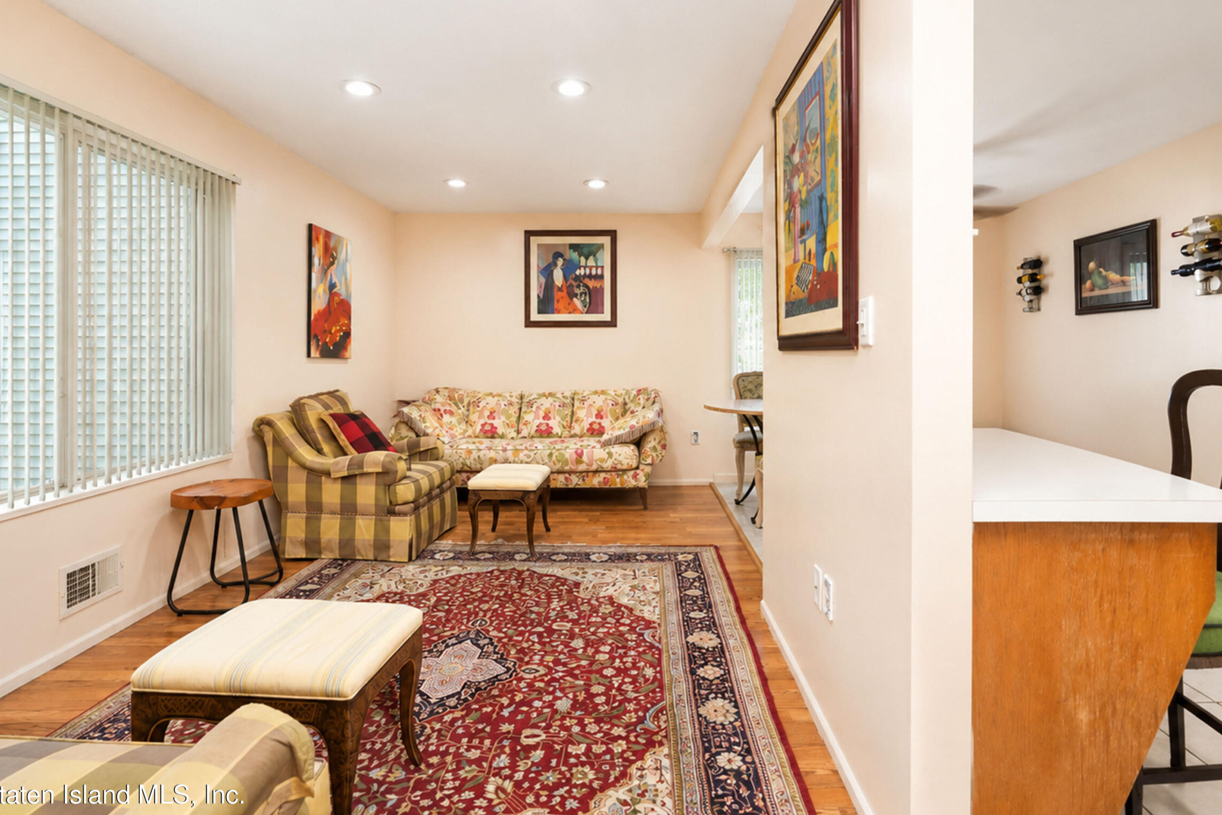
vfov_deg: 67.3
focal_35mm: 18
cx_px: 583
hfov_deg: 89.9
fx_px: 611
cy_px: 378
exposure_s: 1/25
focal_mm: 16
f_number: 4
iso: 64
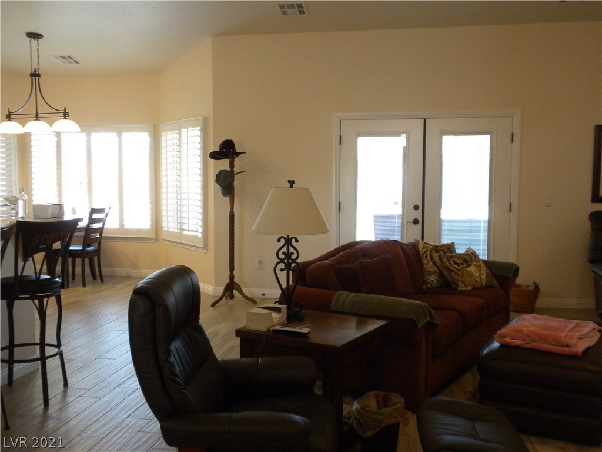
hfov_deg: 50.1
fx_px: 643
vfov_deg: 38.7
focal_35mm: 37
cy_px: 226
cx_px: 301
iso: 382
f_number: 3.5
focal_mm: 6.6
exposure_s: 1/51.2
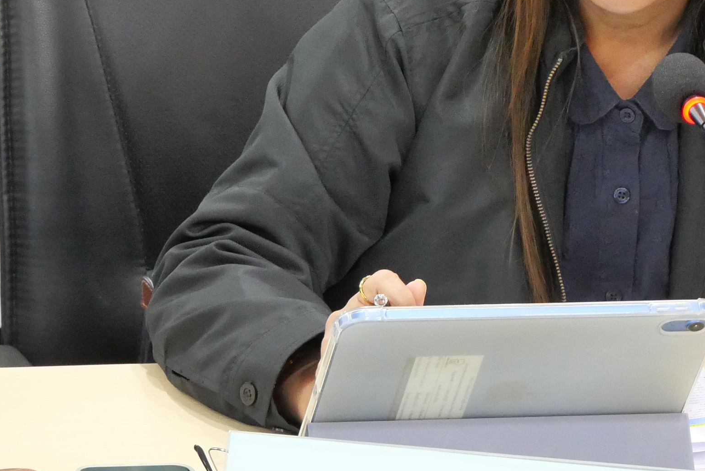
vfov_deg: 4.6
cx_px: 685
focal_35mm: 297
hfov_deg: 6.9
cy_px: -10
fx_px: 5819
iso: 3200
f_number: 5.6
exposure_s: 1/30
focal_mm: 60
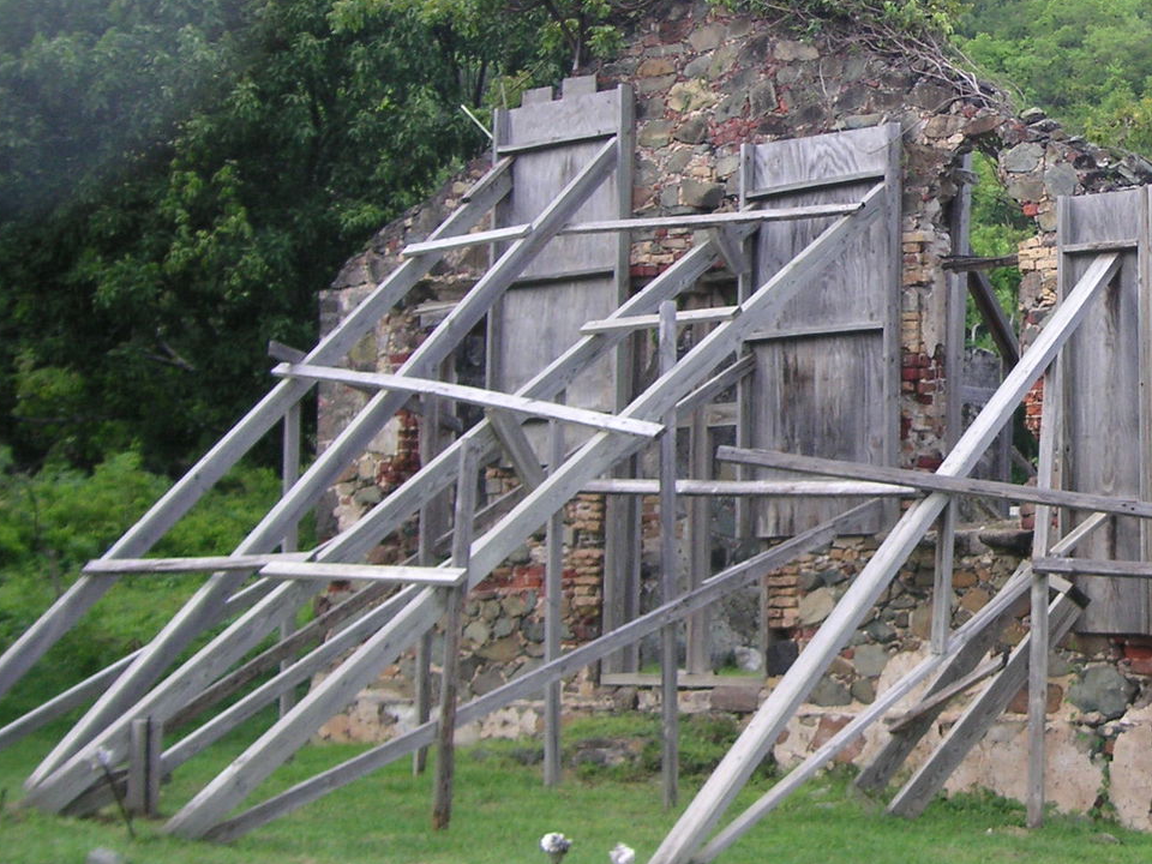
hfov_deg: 25.1
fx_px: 2463
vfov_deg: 19.9
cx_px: 1134
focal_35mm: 74
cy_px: 377
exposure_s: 1/90
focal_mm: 6.1
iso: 50
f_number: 2.8
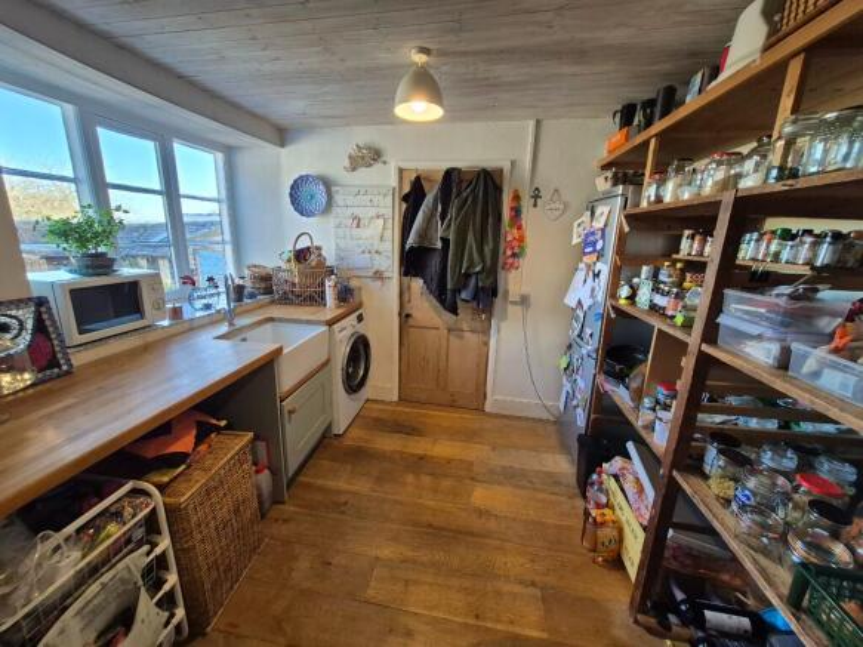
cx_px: 432
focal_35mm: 13
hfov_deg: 106.2
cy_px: 324
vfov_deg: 89.9
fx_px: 324
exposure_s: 1/50
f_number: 2.2
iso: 160
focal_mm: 1.74
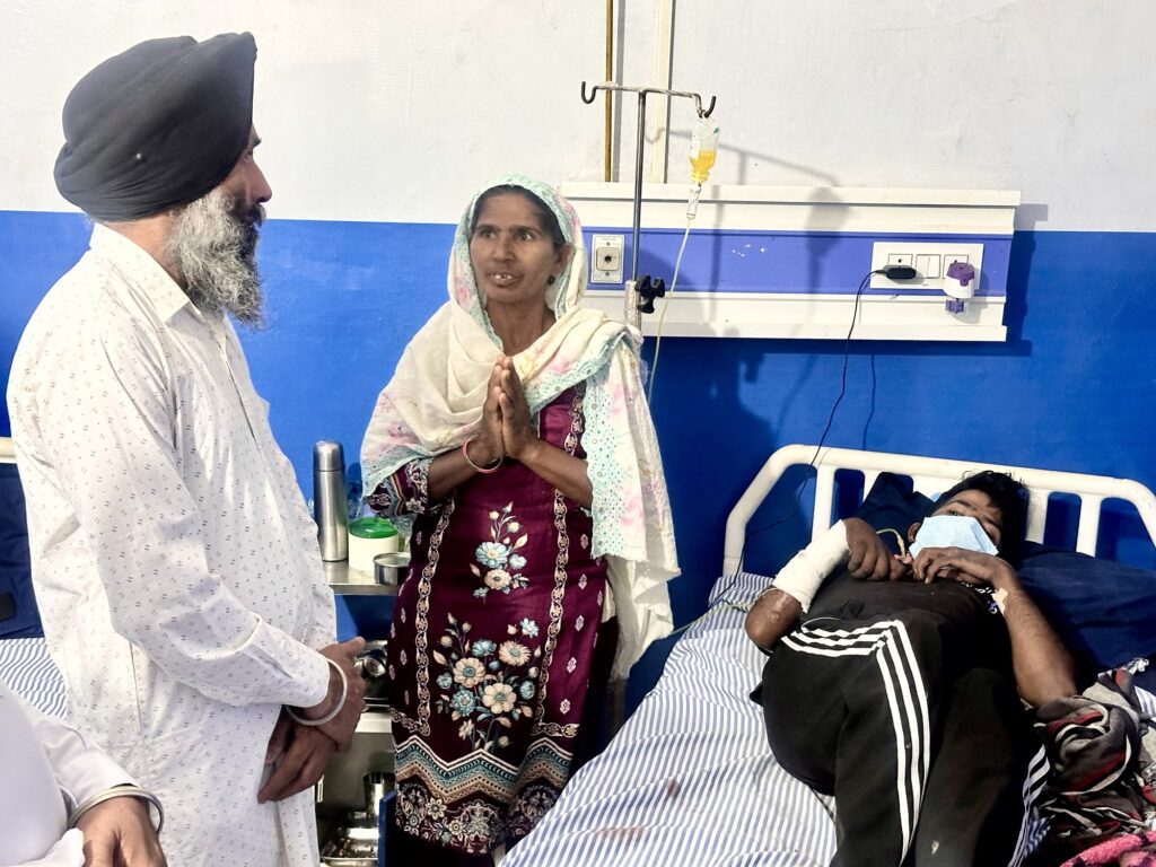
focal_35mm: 48
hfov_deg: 39.7
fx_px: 1603
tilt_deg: -13.3
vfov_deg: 30.3
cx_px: 578
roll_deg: -1.8
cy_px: 434
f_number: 1.78
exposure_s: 1/33
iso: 400
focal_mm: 6.86
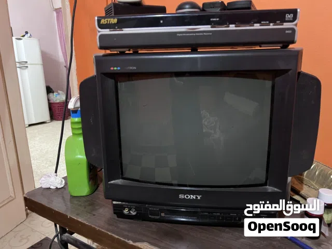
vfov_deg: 53.1
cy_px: 124
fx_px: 249
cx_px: 166
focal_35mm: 26
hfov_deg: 67.3
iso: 640
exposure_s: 1/33
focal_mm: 5.7
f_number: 1.5
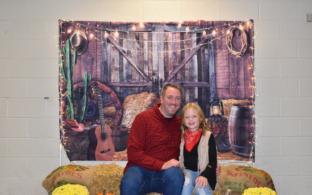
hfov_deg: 38.2
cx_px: 158
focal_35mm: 53
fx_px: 451
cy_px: 97
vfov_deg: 24.4
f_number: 4.5
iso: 1250
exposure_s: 1/125
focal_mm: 34
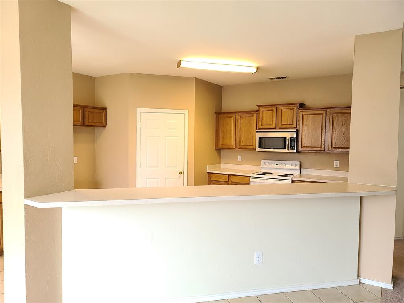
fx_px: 292
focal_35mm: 25
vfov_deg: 54.9
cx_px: 202
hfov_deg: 69.4
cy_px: 152
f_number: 1.8
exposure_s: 1/39
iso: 250
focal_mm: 7
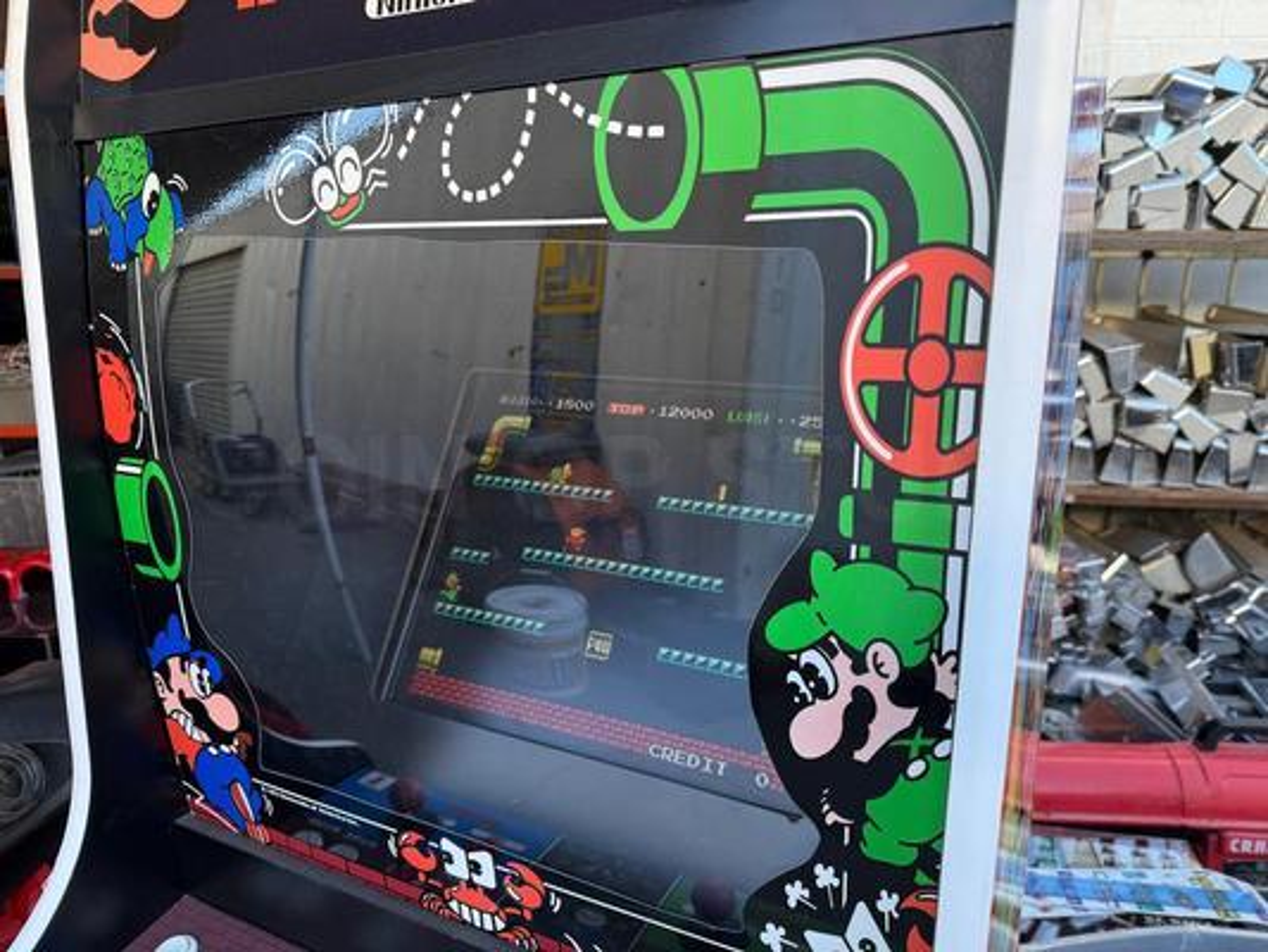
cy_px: 476
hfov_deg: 71.6
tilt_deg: -13.8
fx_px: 879
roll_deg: -0.2
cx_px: 634
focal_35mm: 24
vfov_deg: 56.8
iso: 125
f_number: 1.78
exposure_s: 1/243
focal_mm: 6.76
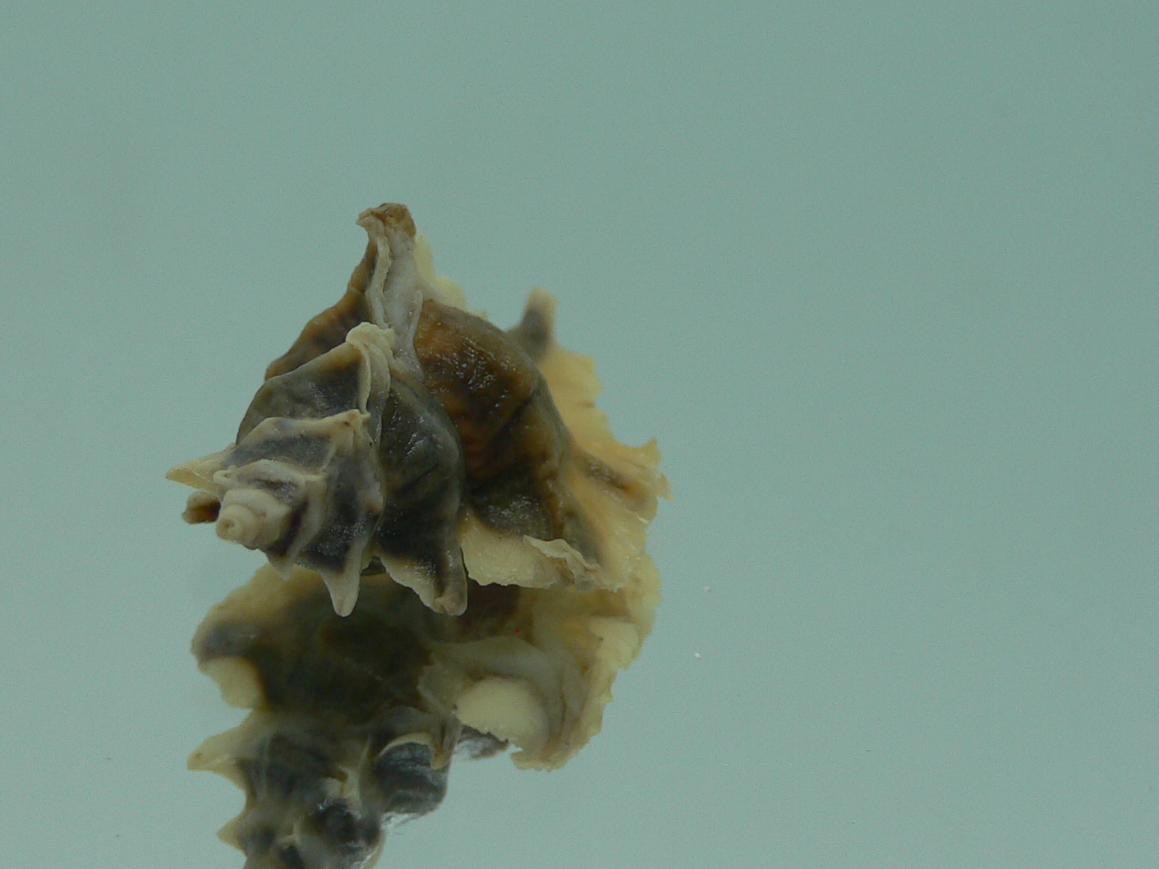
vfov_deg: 29.1
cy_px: 508
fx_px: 1674
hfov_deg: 37.9
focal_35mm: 50
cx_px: 425
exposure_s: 1/80
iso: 80
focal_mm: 4.6
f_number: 2.8
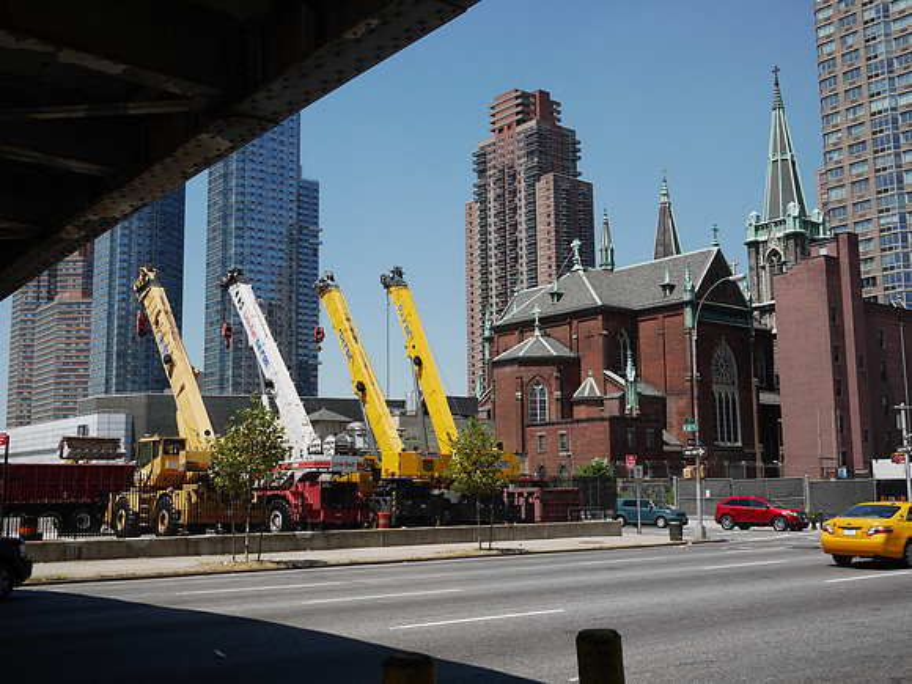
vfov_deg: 36.0
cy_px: 342
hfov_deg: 46.8
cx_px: 456
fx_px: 1054
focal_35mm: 40
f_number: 7.1
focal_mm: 20
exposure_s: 1/400
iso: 100
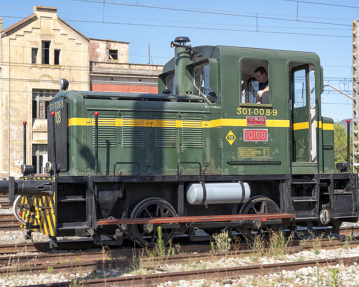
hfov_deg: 33.0
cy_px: 145
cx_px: 183
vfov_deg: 26.7
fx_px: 605
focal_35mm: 57
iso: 200
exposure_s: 1/250
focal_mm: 50
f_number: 8
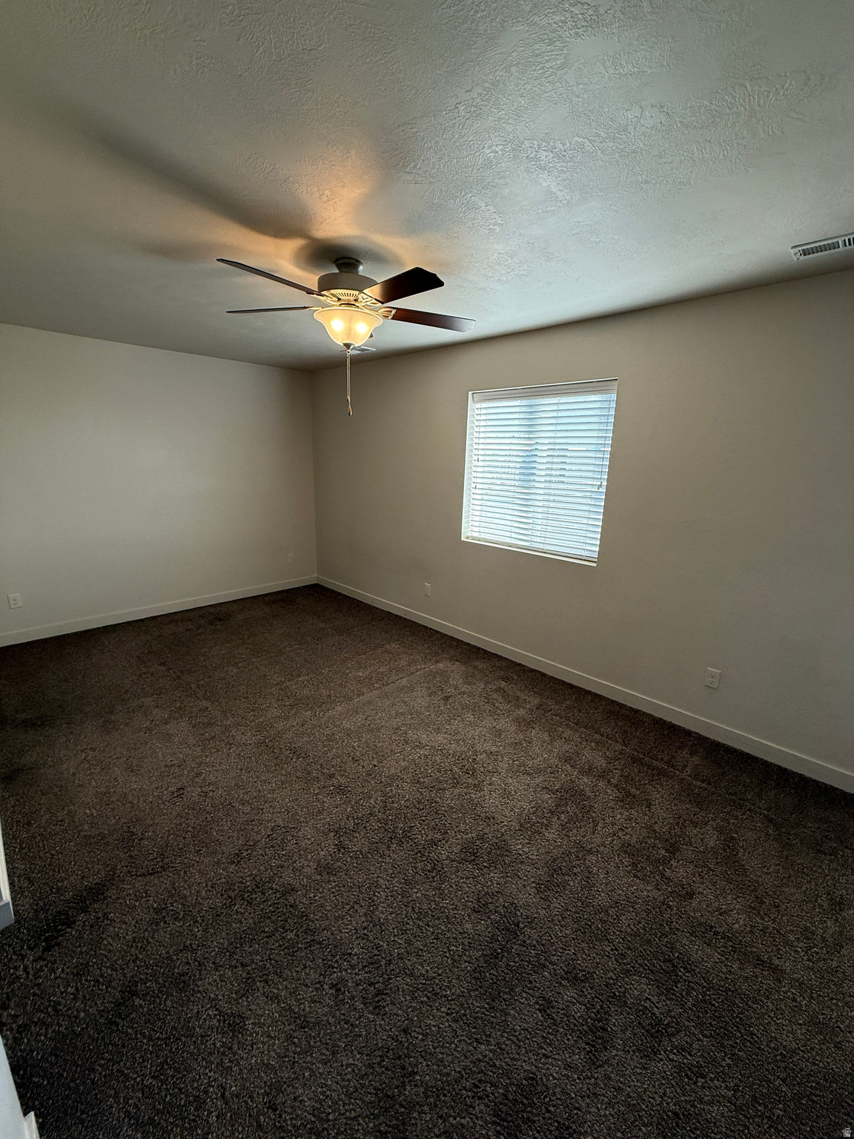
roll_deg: -1.9
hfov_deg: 85.7
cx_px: 427
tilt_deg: -13.4
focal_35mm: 14
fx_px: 461
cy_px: 570
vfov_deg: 102.1
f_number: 2.2
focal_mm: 2.22
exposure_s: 1/120
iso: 160
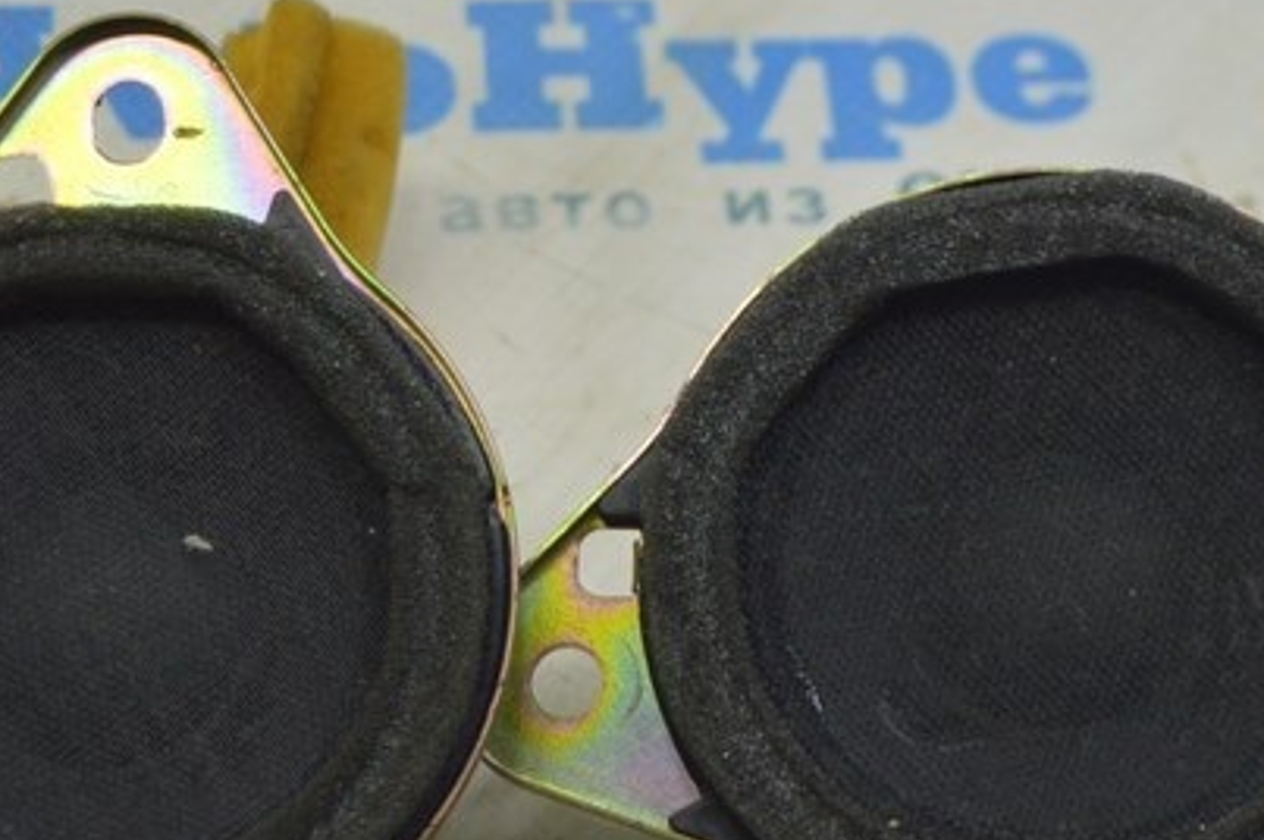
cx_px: 790
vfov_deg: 9.4
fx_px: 5087
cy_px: 321
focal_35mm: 145
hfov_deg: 14.2
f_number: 4.8
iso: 400
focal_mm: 38
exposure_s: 1/50
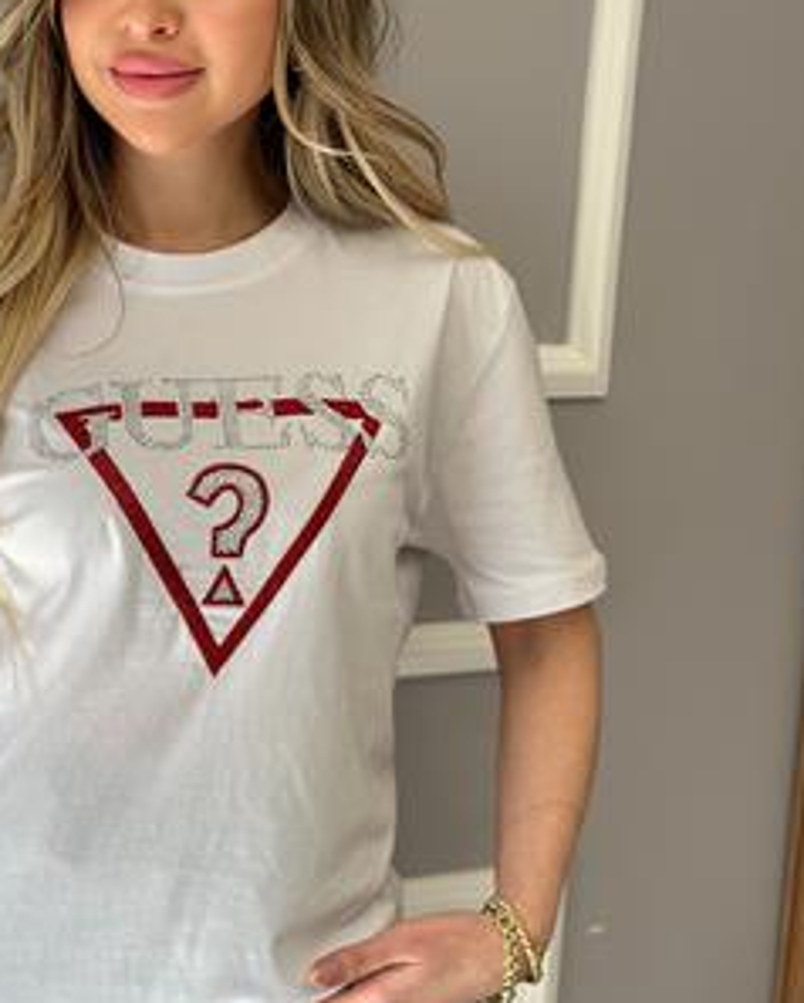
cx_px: 189
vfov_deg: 23.3
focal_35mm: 82
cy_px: 567
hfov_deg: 18.6
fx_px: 2437
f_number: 1.78
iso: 80
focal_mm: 6.86
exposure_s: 1/251
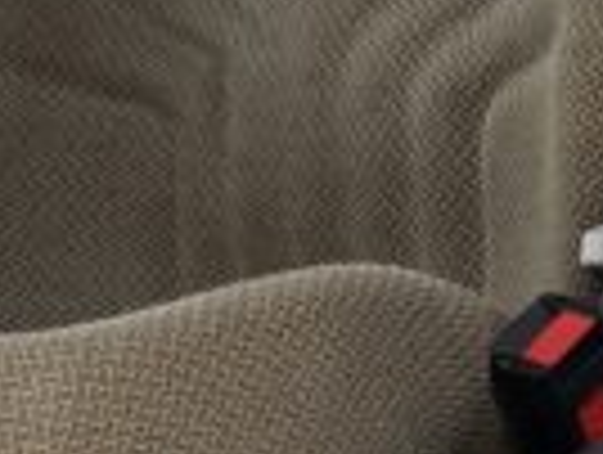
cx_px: 675
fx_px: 3857
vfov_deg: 6.7
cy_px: 297
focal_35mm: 221
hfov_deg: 8.9
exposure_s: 1/362
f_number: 1.8
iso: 16
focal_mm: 3
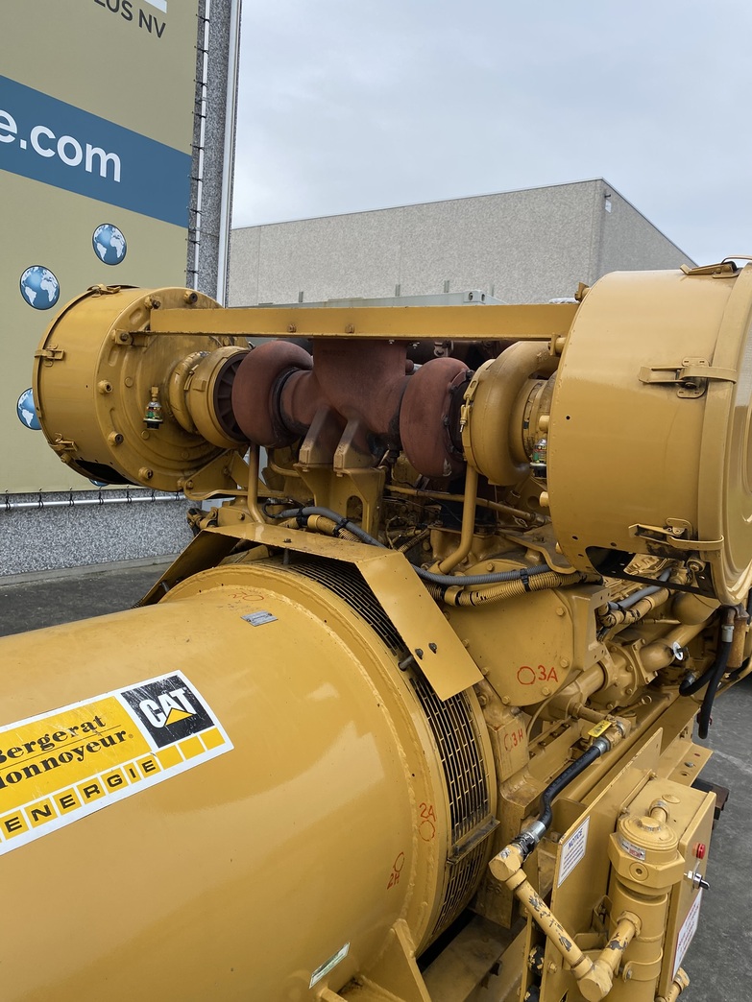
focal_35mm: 26
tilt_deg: -0.3
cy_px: 501
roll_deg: -4.8
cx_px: 376
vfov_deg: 67.3
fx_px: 753
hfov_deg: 53.1
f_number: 1.8
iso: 32
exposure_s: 1/1504
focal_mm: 4.25
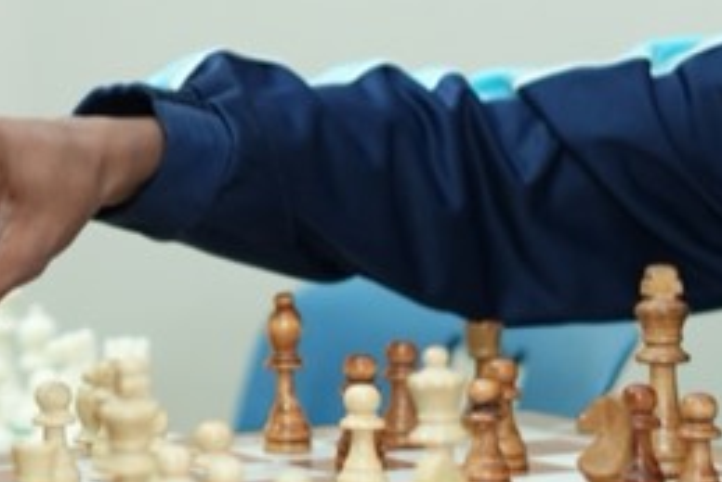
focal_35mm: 212
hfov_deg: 9.7
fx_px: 4254
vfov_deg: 6.5
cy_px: 191
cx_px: 184
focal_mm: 50
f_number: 1.8
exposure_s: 1/160
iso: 1000
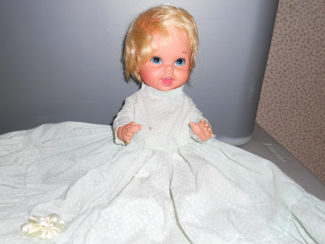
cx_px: 162
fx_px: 300
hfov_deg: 56.8
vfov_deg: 44.2
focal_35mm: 32
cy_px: 122
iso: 80
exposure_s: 1/25
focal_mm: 5.8
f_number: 3.5
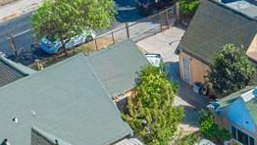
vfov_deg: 10.5
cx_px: 281
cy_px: 325
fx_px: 696
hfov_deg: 20.0
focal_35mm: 102
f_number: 8
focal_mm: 12.29
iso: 200
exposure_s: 1/640
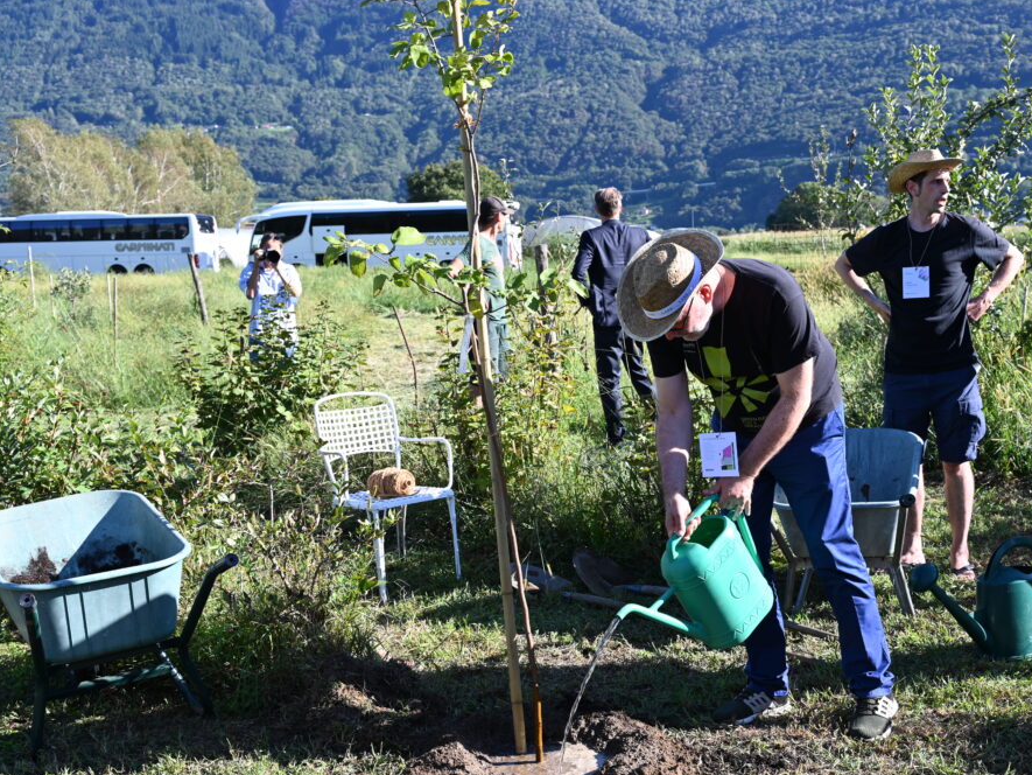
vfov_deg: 33.0
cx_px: 641
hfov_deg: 42.9
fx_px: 1302
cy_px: 465
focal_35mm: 44
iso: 140
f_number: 5.6
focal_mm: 33.5
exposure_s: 1/250
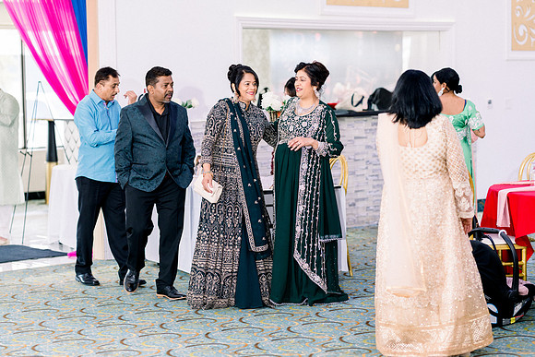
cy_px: 178
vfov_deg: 16.1
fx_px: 1263
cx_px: 268
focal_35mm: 85
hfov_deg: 23.9
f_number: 2.2
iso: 1600
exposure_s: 1/160
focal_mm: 85
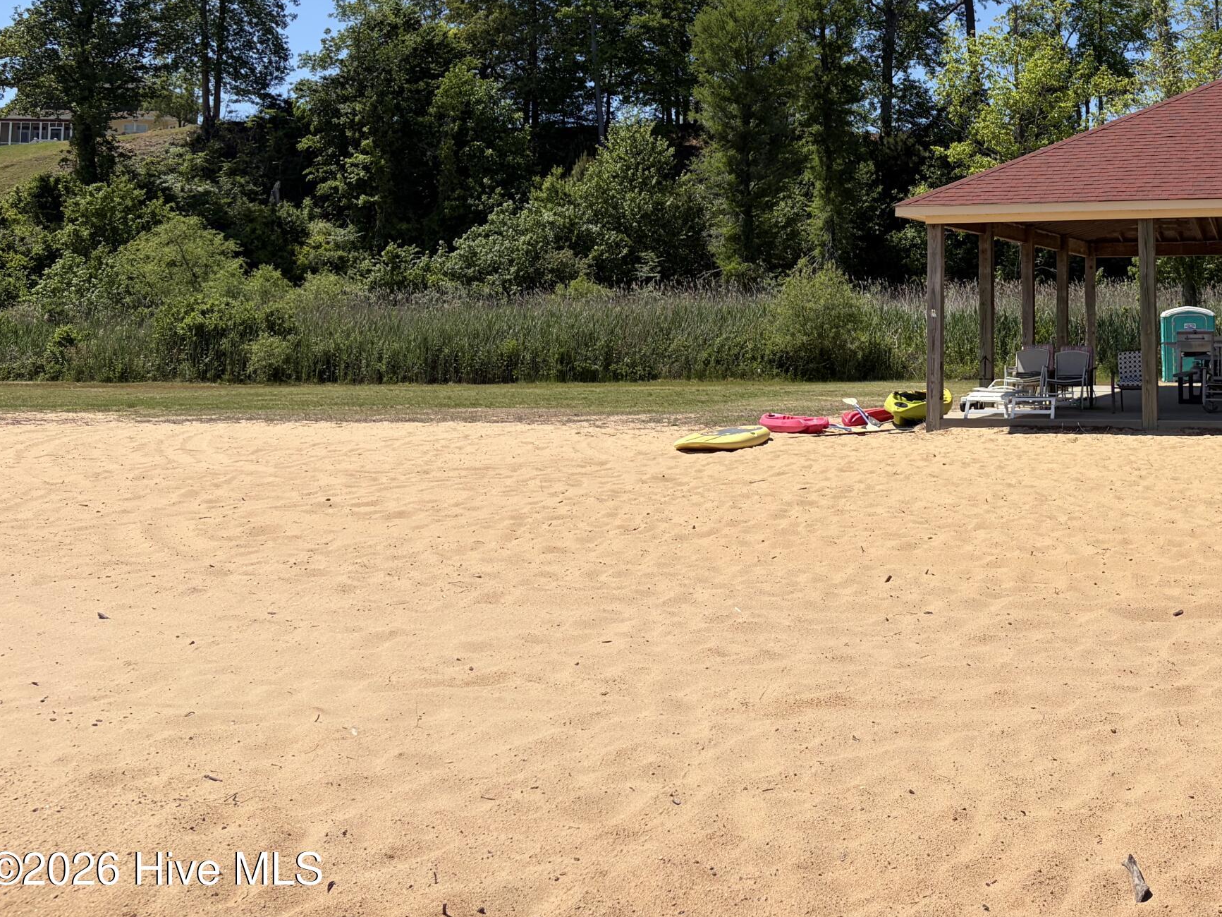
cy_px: 148
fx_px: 1589
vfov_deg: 31.1
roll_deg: +0.0
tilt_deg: +5.6
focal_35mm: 45
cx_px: 1043
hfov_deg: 39.7
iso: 50
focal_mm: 5.96
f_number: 1.6
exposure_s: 1/4065
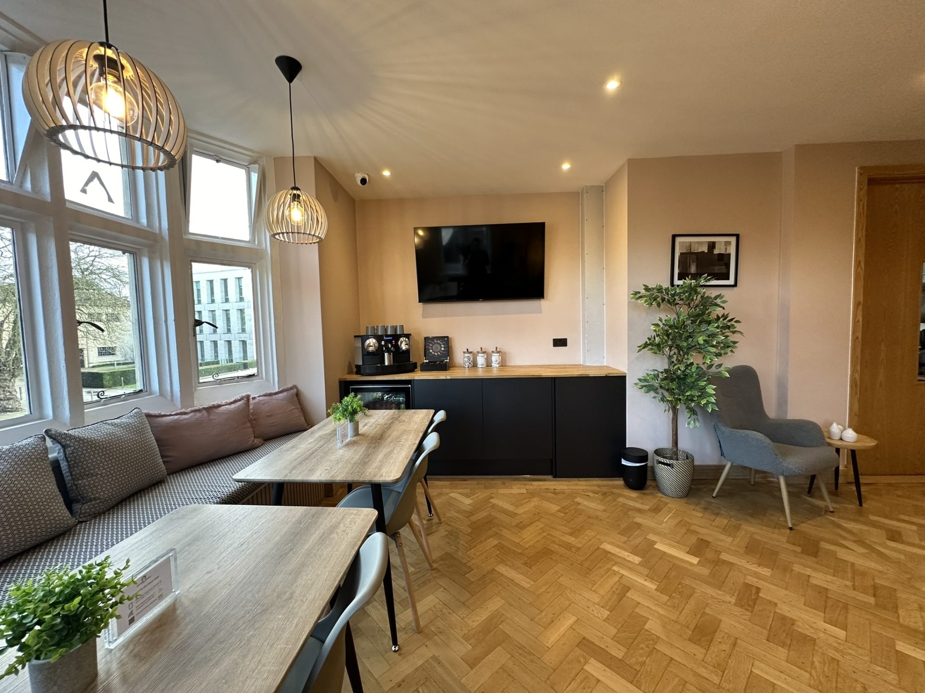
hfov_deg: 102.1
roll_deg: +1.9
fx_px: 374
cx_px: 462
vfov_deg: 85.7
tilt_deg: -2.5
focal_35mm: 14
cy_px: 346
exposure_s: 1/100
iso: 200
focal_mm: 2.22
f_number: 2.2
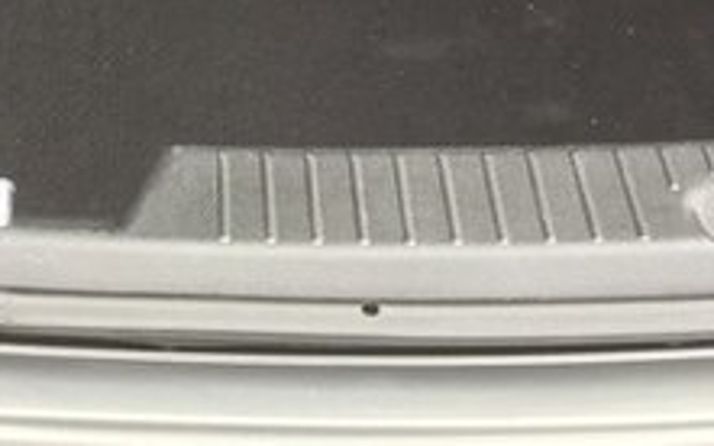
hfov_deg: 21.9
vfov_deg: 12.9
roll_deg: -1.2
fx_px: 1790
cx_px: 48
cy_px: -351
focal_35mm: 92
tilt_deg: -28.3
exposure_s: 1/50
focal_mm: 4.15
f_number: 2.2
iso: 32
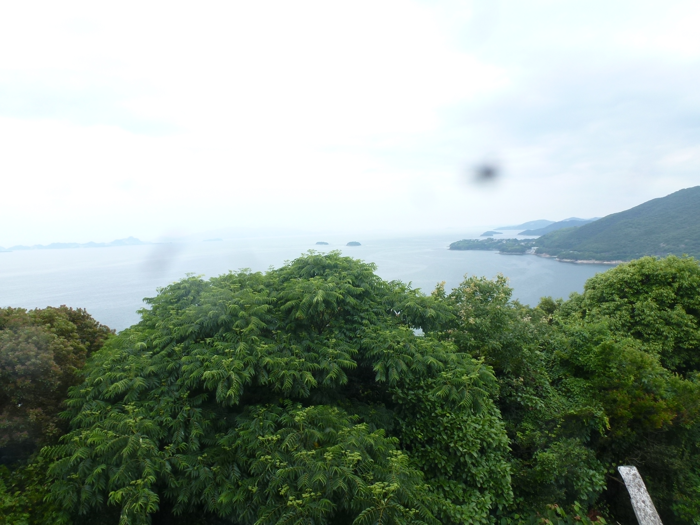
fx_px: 485
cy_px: 262
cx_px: 350
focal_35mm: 24
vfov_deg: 56.8
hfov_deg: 71.6
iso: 100
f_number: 4
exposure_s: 1/250
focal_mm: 4.3
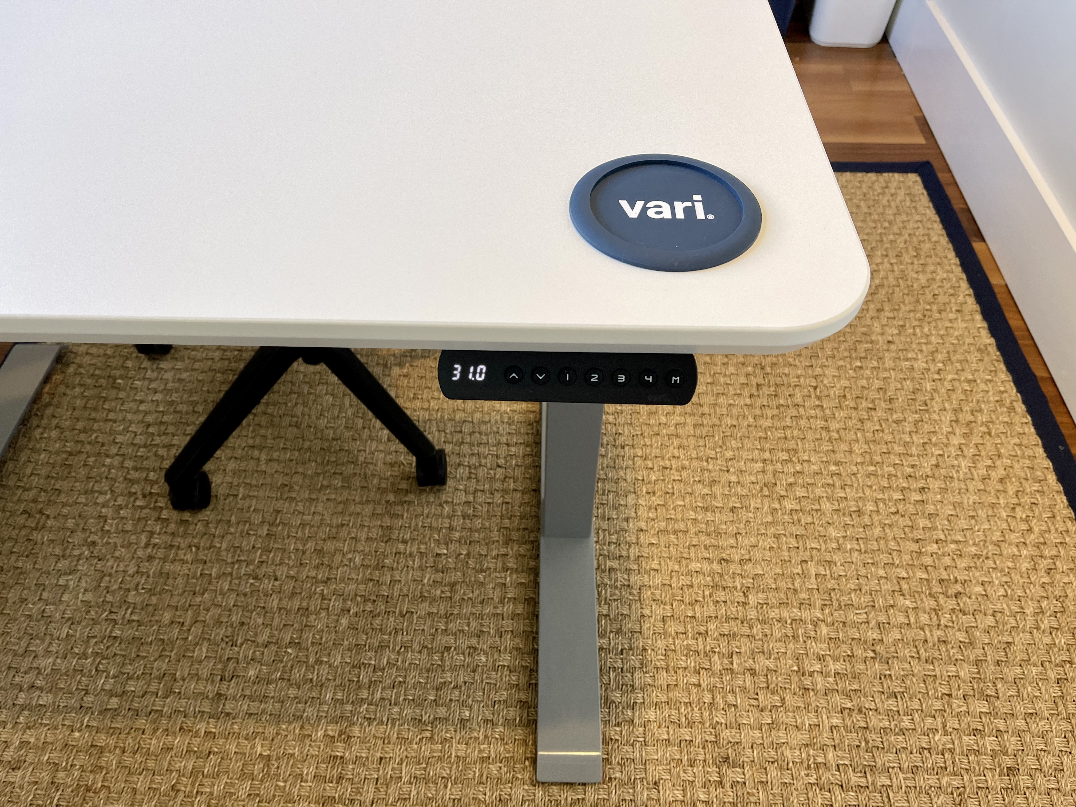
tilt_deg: -50.2
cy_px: 404
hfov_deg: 67.3
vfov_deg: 53.1
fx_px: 808
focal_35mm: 26
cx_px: 538
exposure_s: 1/120
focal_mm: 5.1
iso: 100
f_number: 1.6
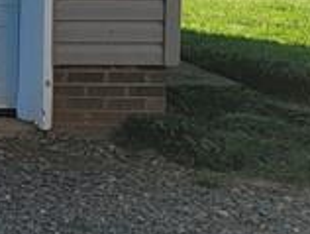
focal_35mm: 168
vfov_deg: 8.5
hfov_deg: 9.8
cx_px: -528
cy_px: -175
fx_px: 1507
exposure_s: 1/2246
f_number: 1.8
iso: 40
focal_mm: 5.4
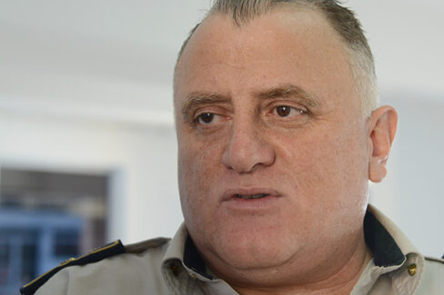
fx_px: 1097
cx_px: 282
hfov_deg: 22.8
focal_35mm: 89
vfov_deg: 15.3
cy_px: 180
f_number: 4.8
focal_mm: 62
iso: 1600
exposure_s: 1/200
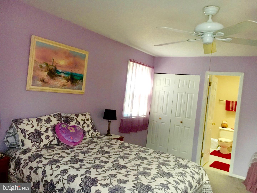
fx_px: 215
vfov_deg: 48.2
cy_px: 96
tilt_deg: -0.6
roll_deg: -6.1
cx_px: 128
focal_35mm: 29
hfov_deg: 61.7
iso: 200
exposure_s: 1/30
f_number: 2.2
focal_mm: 4.15
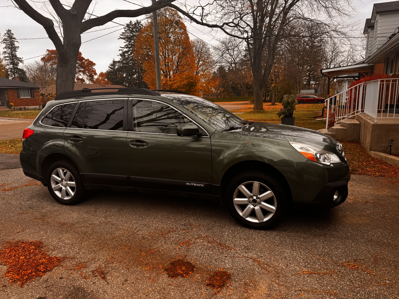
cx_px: 200
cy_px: 150
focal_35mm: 24
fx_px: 277
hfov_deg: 71.6
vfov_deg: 56.8
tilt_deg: -11.5
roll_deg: +1.0
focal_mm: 6.76
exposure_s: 1/202
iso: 80
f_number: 1.78
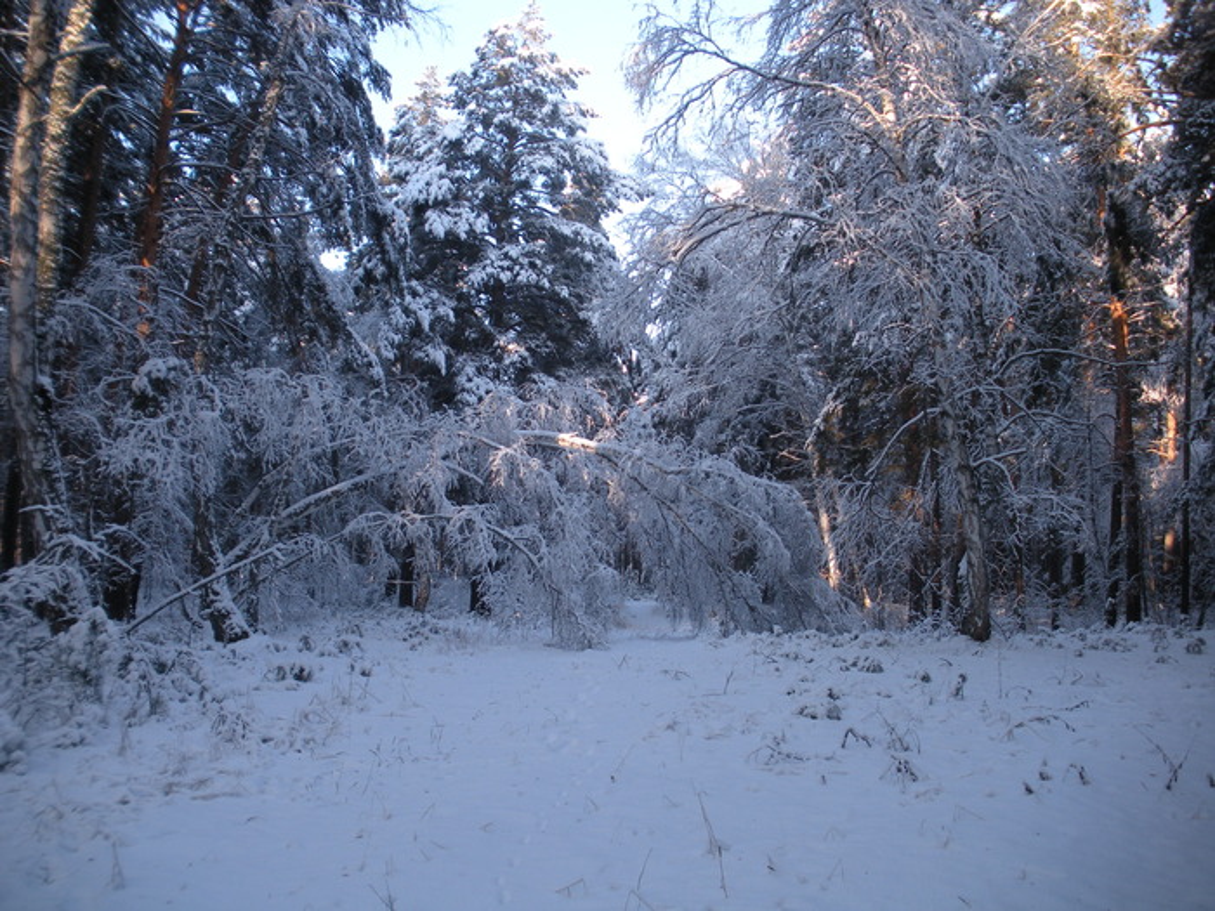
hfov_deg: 51.4
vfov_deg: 39.7
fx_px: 1264
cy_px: 456
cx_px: 608
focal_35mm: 36
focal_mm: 6.3
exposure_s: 1/100
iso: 64
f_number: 3.5
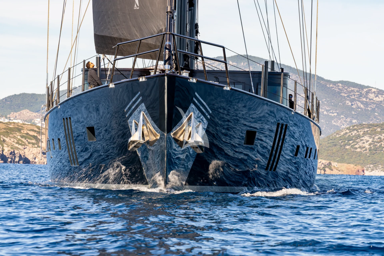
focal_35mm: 225
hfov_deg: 9.1
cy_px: 128
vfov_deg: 6.1
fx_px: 2400
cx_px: 192
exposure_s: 1/250
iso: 125
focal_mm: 150
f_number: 9
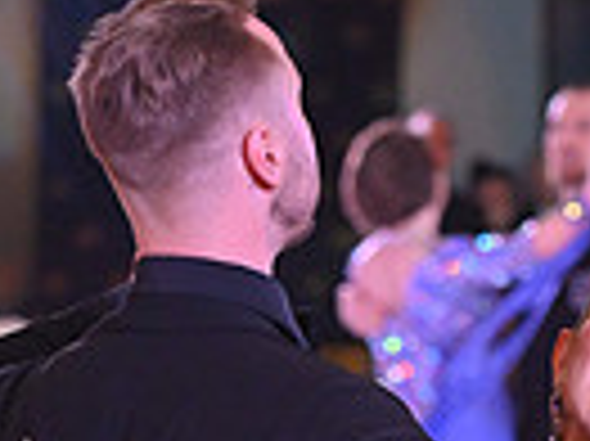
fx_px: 7407
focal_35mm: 435
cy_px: 994
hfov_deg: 4.6
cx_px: 358
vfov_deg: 3.4
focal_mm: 102
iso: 3200
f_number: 5
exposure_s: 1/320
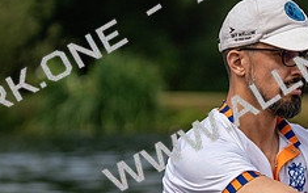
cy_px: 195
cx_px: 265
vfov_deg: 2.4
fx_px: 4517
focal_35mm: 538
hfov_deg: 3.9
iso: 320
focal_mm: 214
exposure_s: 1/1600
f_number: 5.6
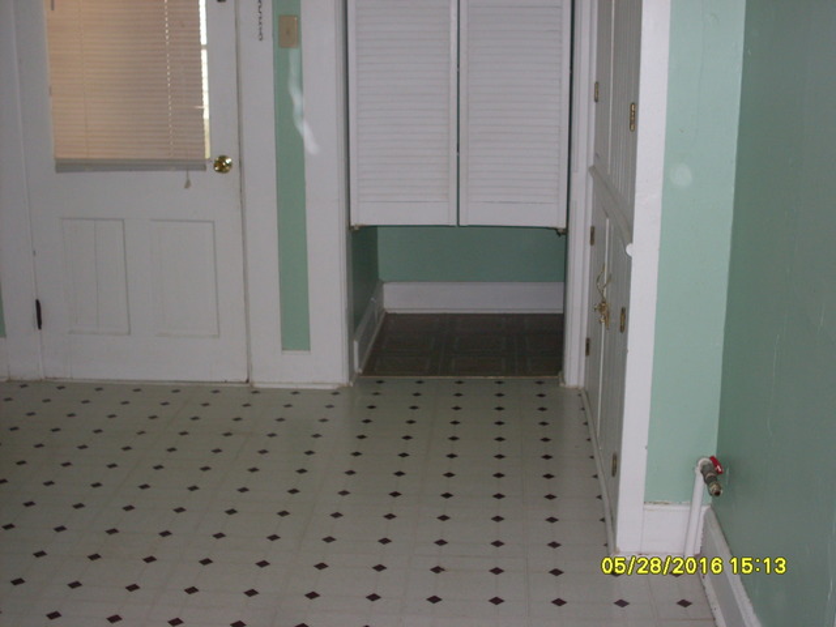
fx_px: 1183
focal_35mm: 49
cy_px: 314
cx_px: 418
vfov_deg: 29.7
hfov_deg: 38.9
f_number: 3.1
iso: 100
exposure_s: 1/45
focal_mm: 8.1
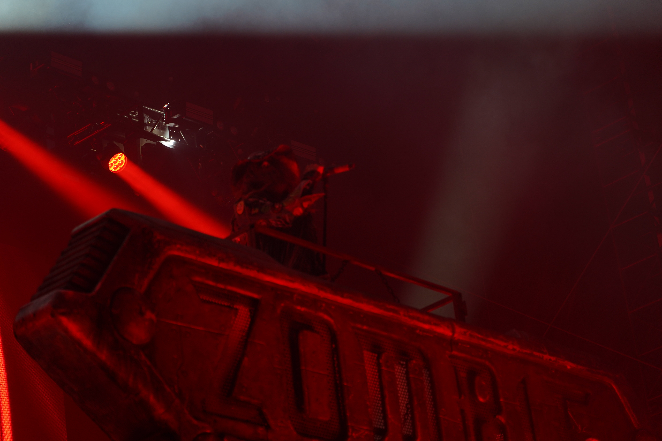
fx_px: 1931
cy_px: 220
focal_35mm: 105
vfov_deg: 13.0
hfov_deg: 19.5
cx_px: 331
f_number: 4
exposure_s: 1/125
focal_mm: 105
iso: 800
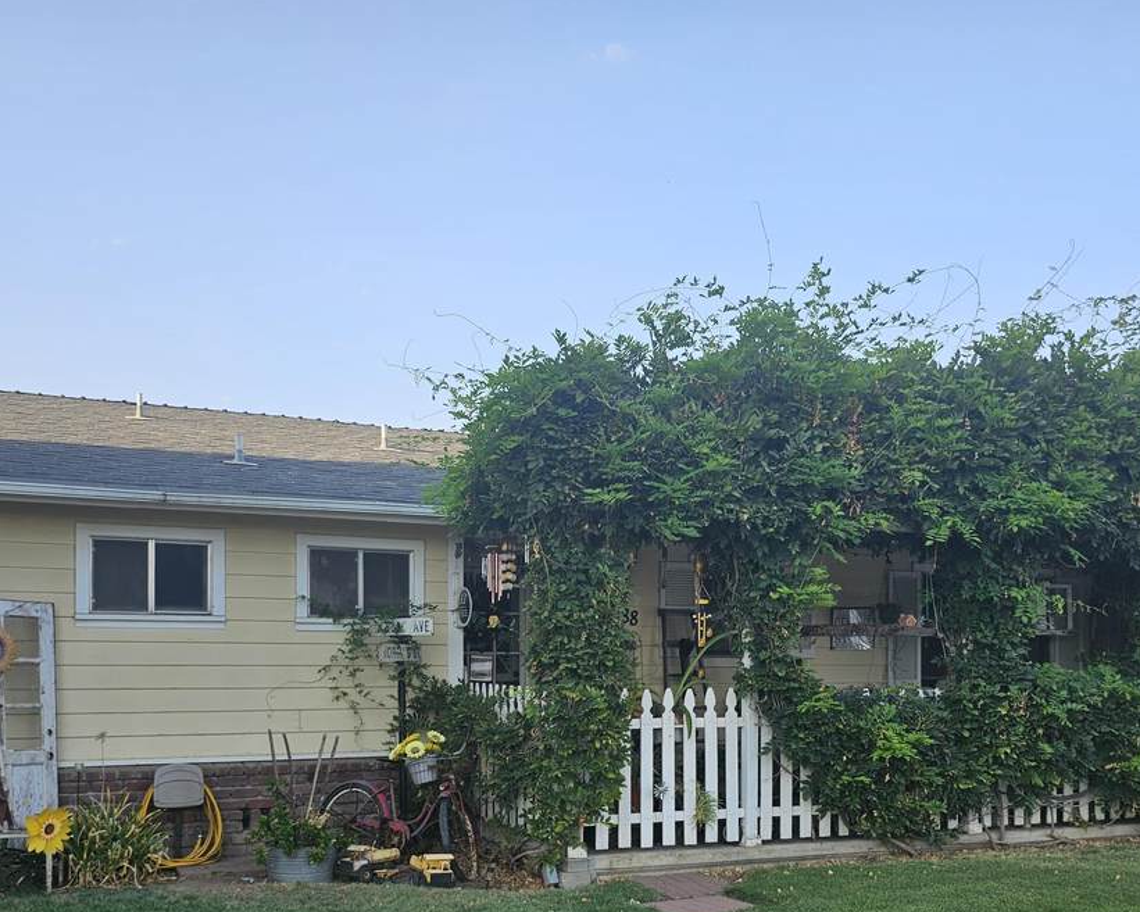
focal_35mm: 35
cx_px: 576
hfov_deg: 51.5
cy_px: 661
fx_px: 1181
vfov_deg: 41.2
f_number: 1.7
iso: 10
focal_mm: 6.3
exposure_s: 1/245
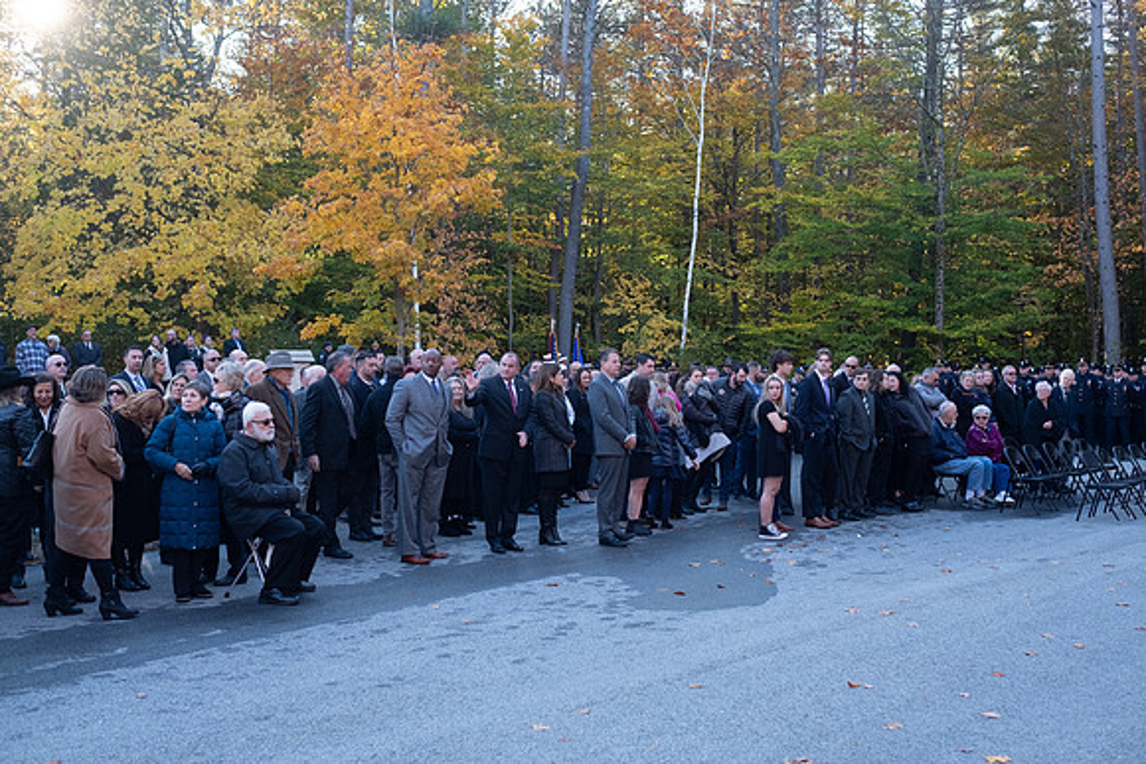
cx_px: 573
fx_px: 1114
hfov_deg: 54.4
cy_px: 382
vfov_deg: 37.9
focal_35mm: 35
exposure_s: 1/640
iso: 800
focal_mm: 23
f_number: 2.8
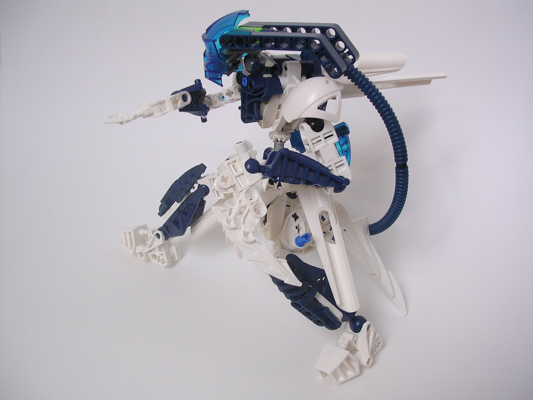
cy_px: 200
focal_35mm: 38
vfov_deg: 37.7
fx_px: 585
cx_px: 266
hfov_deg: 49.0
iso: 100
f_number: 2.8
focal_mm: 5.8
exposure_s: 1/50
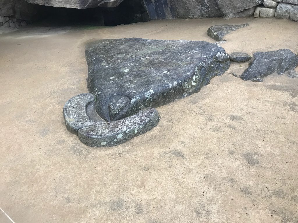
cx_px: 149
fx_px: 241
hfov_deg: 63.4
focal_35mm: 28
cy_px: 112
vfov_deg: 49.7
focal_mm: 3.99
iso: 25
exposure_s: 1/30
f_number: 1.8
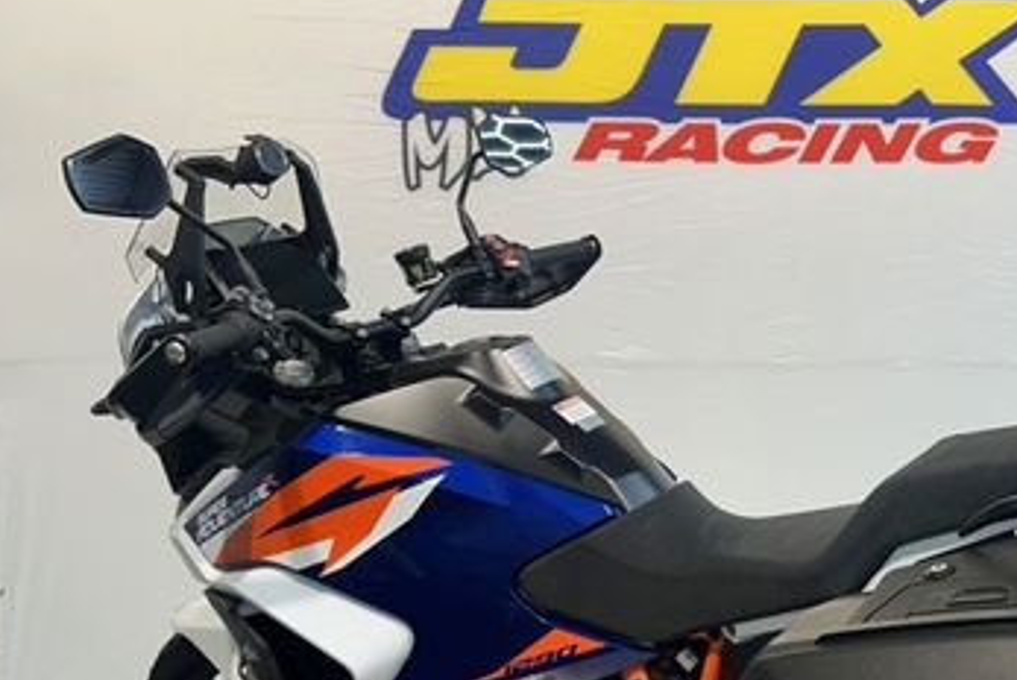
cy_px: 563
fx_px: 1301
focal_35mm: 46
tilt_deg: -3.5
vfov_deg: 28.5
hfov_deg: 41.4
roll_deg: -0.7
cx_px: 768
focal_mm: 6.86
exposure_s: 1/100
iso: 80
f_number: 1.78
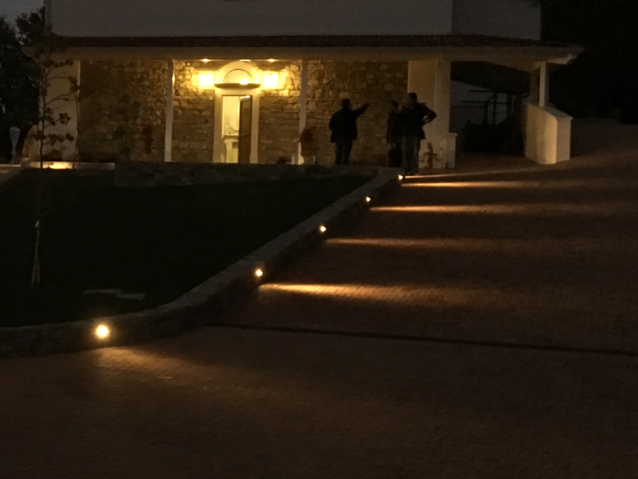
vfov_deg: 19.6
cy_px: 218
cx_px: 6
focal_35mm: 75
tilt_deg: +1.4
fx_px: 1382
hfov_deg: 24.8
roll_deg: -1.7
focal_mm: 4.15
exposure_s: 1/17
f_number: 2.2
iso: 250
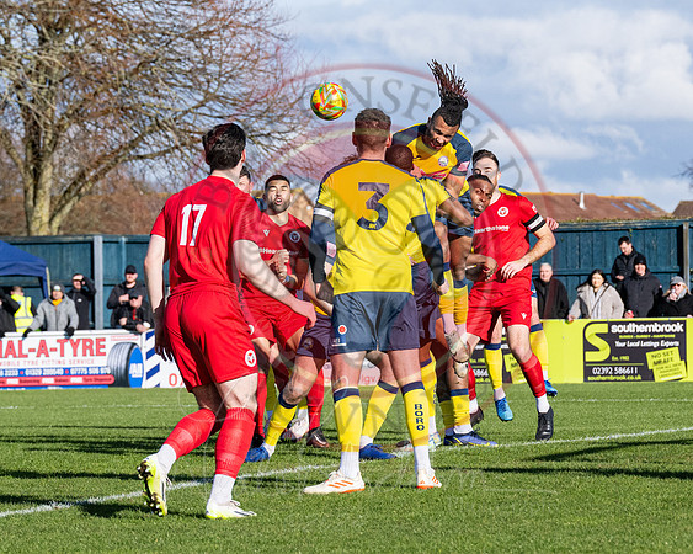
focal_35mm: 234
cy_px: 165
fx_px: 4797
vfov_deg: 6.6
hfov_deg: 8.2
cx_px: 618
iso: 400
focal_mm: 92
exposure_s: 1/5000
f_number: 4.5
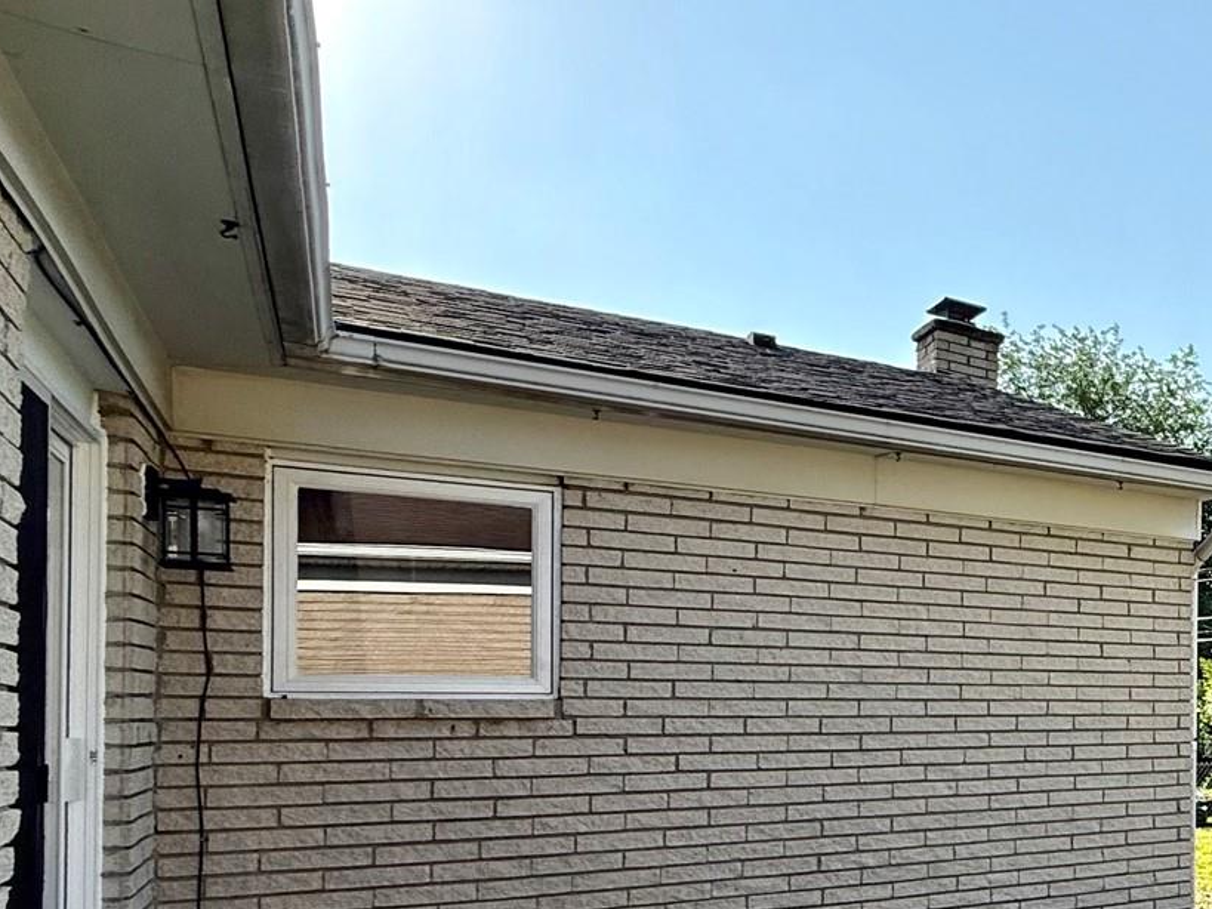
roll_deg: -0.2
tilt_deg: +0.8
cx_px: 1455
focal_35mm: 35
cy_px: 699
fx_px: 1225
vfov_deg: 39.4
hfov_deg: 38.7
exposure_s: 1/1961
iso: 64
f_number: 2.2
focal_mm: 2.22
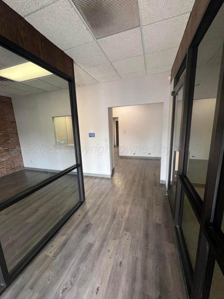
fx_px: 112
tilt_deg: -11.0
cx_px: 112
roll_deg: +3.4
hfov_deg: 89.9
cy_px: 150
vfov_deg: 106.2
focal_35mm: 13
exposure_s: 1/99
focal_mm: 1.57
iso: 200
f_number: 1.8
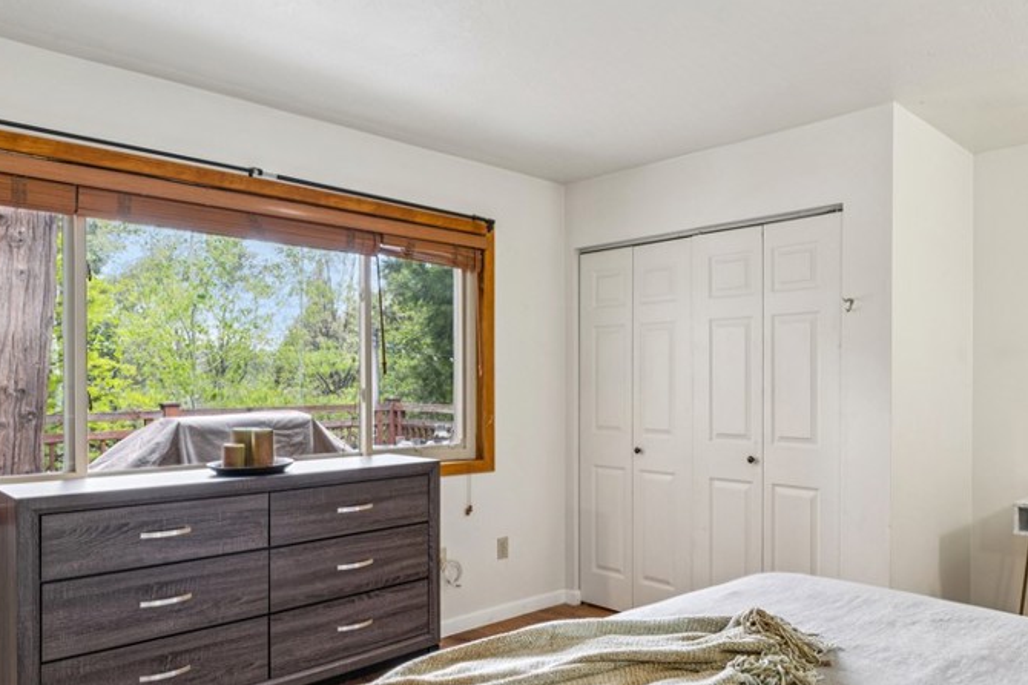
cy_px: 398
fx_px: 751
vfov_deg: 48.8
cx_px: 594
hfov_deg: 68.4
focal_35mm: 26
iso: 100
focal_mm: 17.2
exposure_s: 1.3
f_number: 13
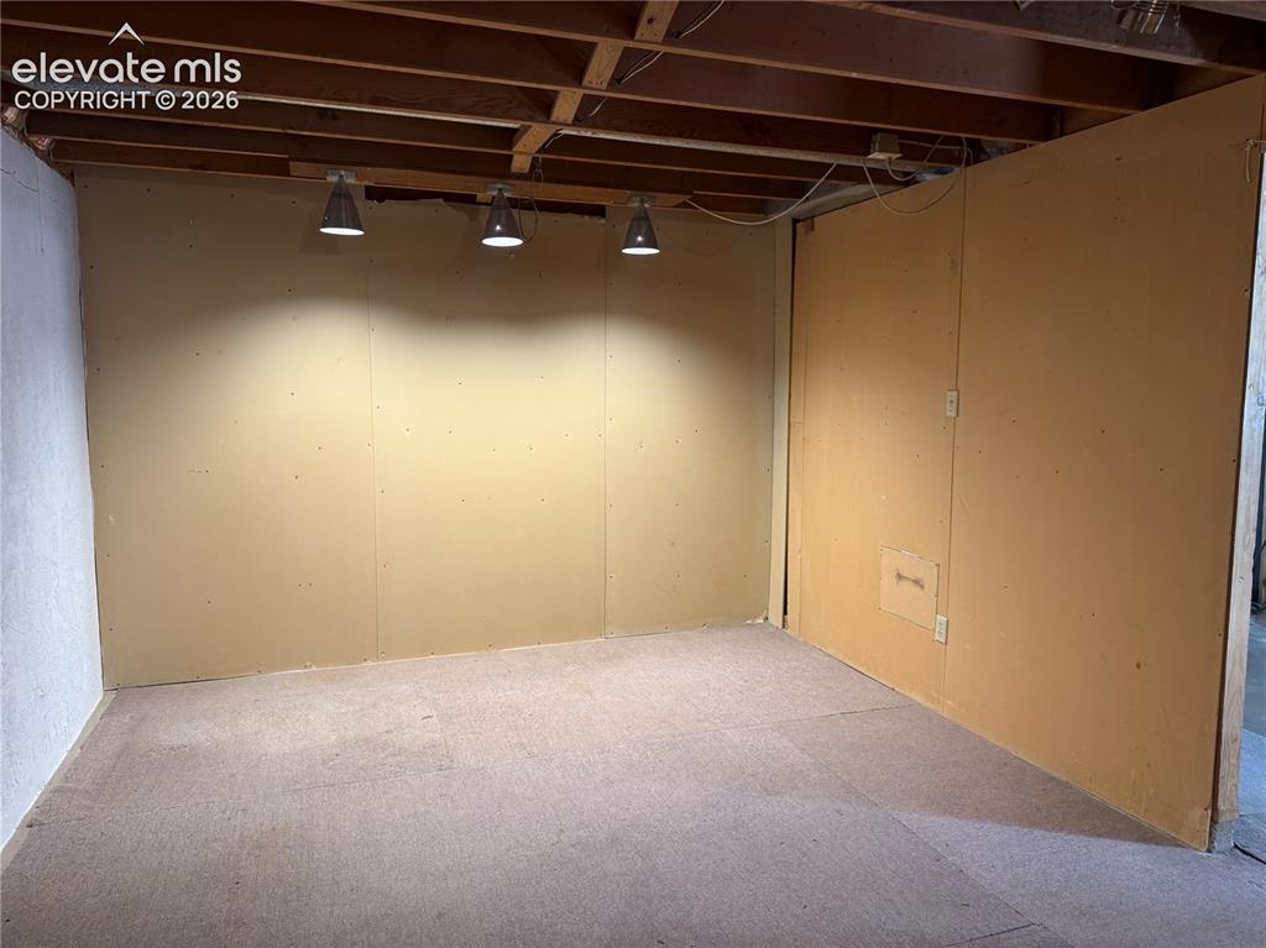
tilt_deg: -6.3
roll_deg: -0.6
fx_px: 877
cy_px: 474
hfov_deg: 71.6
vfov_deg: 56.8
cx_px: 633
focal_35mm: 24
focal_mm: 6.76
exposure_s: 1/60
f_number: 1.78
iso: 250
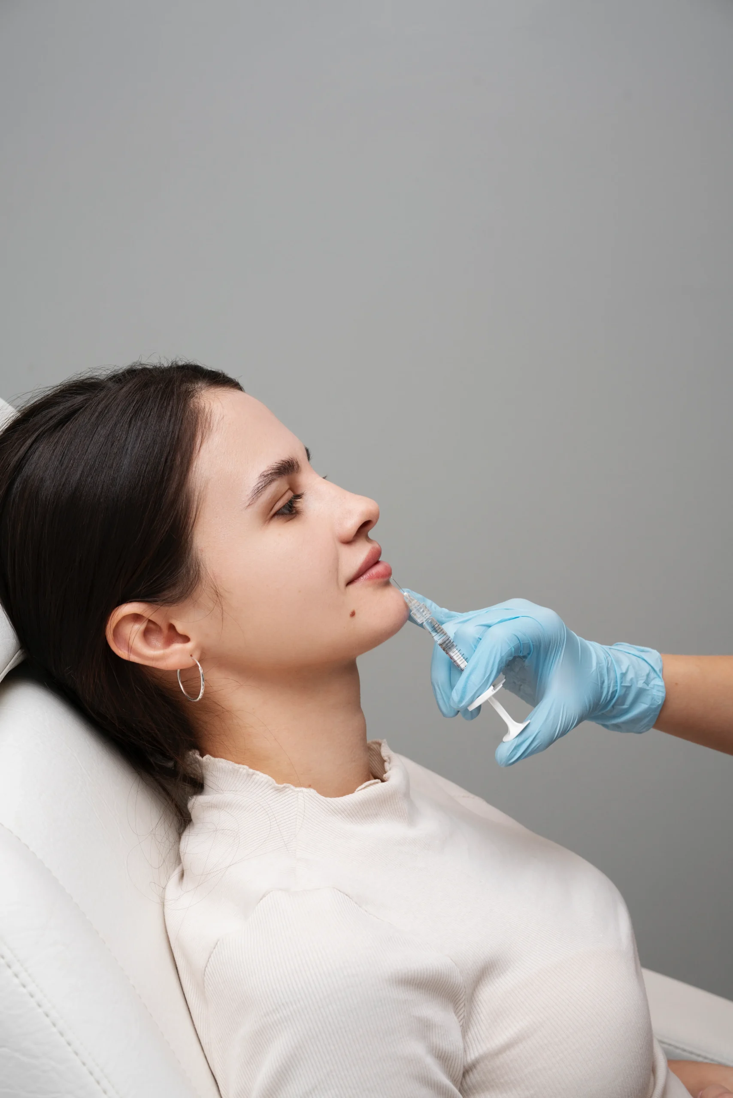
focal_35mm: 55
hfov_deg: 24.6
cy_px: 549
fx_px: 1679
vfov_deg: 36.2
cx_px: 366
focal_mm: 55
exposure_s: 1/125
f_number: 8
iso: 500
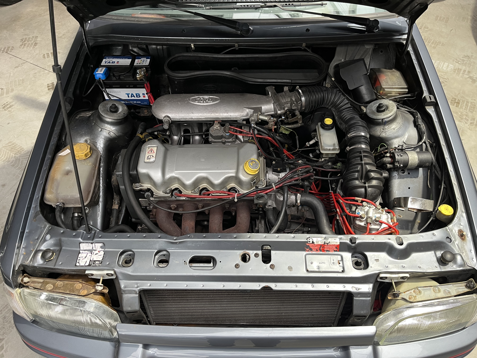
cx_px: 238
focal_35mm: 26
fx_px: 358
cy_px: 179
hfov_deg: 67.3
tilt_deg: -49.2
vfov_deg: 53.1
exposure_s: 1/50
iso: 160
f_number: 1.6
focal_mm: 5.1
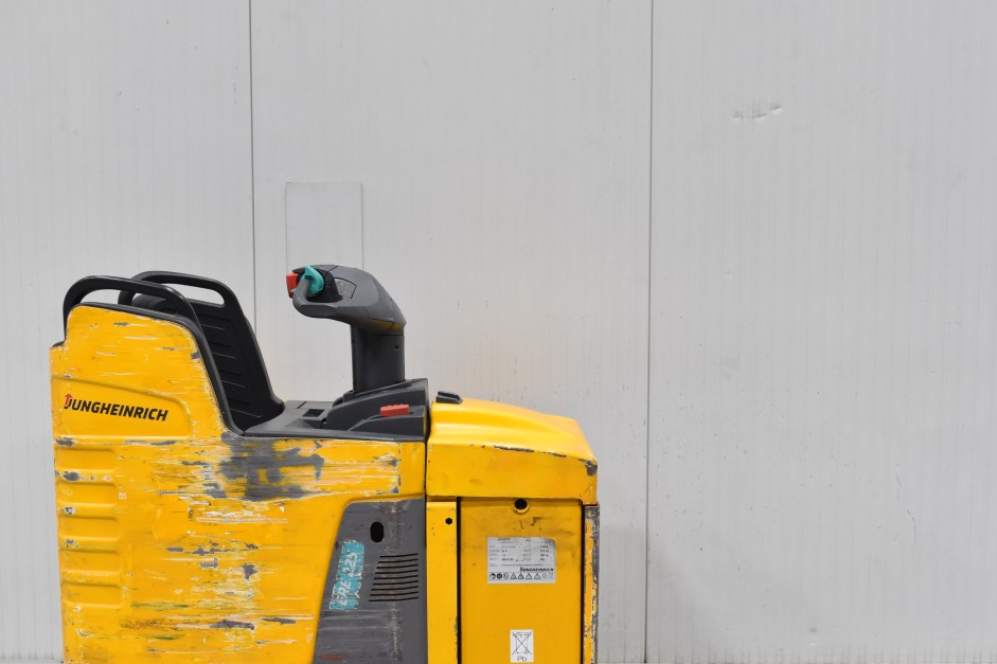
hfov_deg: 38.4
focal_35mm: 52
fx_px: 1430
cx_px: 500
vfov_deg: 26.1
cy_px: 417
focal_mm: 27
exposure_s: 1/60
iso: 1600
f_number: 6.3
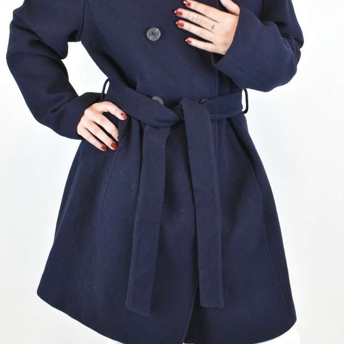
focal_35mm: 49
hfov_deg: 34.9
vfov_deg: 34.7
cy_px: 122
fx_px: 547
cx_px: 172
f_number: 13
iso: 1600
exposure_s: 1/20
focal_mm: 25
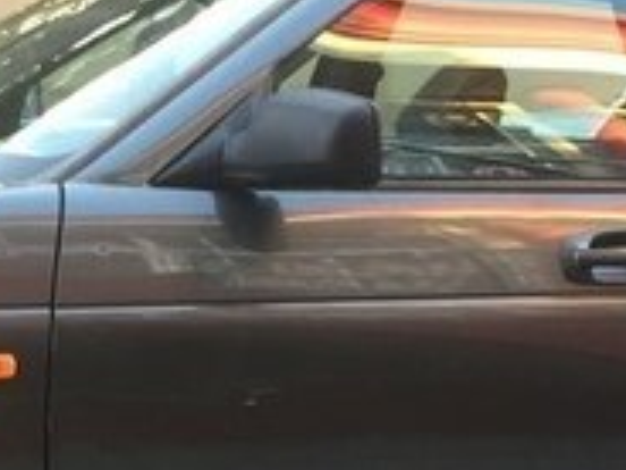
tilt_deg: -16.4
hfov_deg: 18.9
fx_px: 1881
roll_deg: -5.8
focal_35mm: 104
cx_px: 313
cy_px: 567
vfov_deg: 13.8
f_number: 2.2
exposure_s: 1/33
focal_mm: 4.15
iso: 32
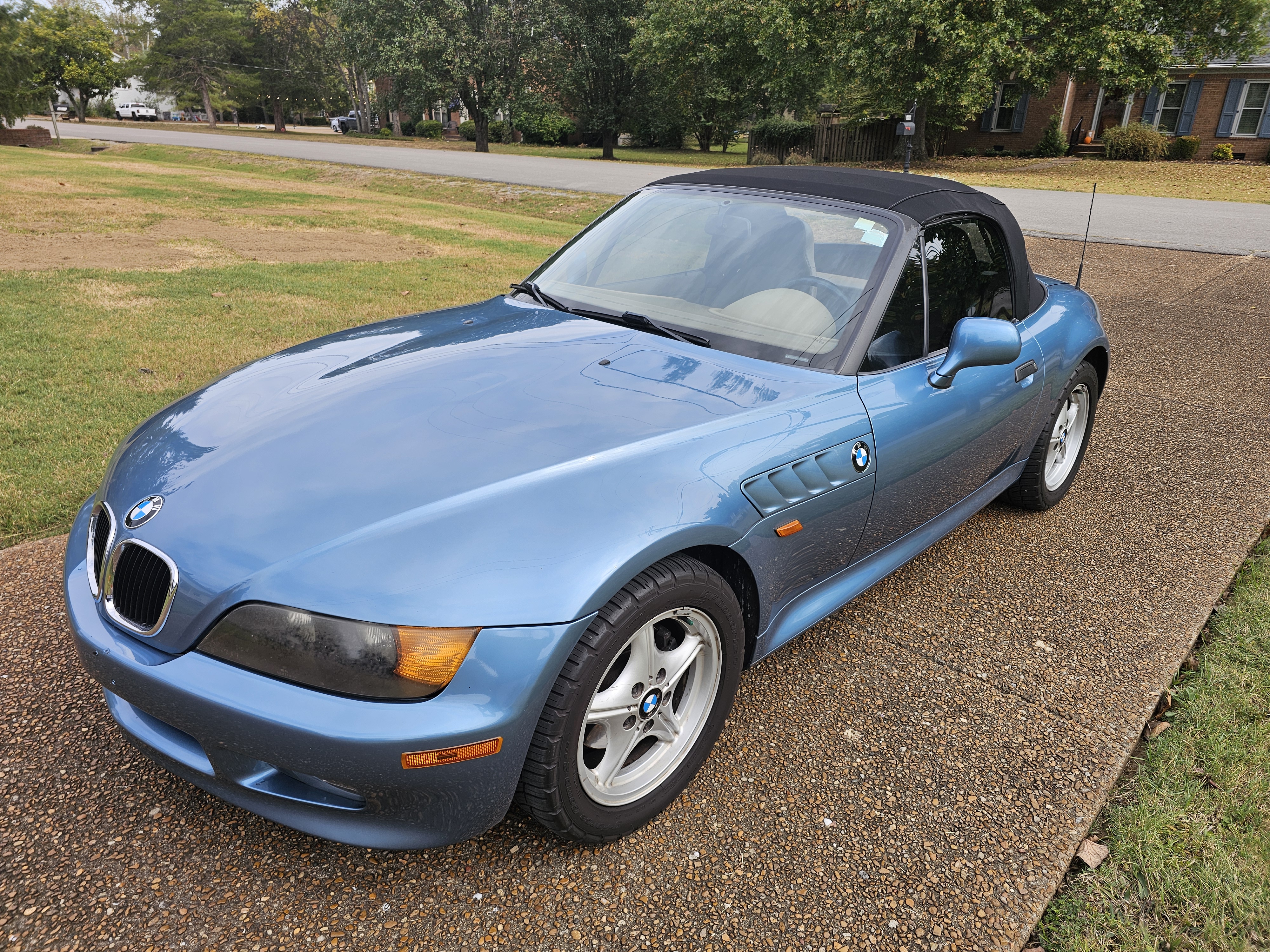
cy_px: 476
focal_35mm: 23
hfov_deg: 73.9
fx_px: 844
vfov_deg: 58.9
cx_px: 635
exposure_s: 1/355
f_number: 1.7
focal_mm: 6.3
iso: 10
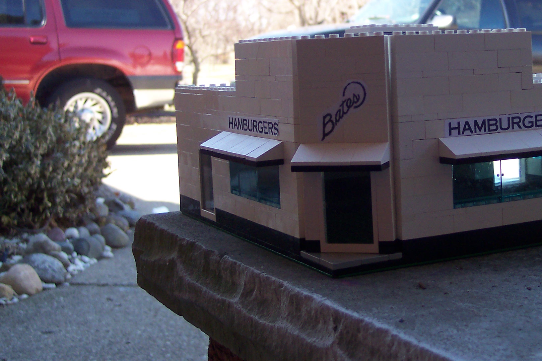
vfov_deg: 21.4
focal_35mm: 63
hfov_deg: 31.4
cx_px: 397
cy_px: 88
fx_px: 948
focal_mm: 8
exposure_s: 1/250
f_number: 2.8
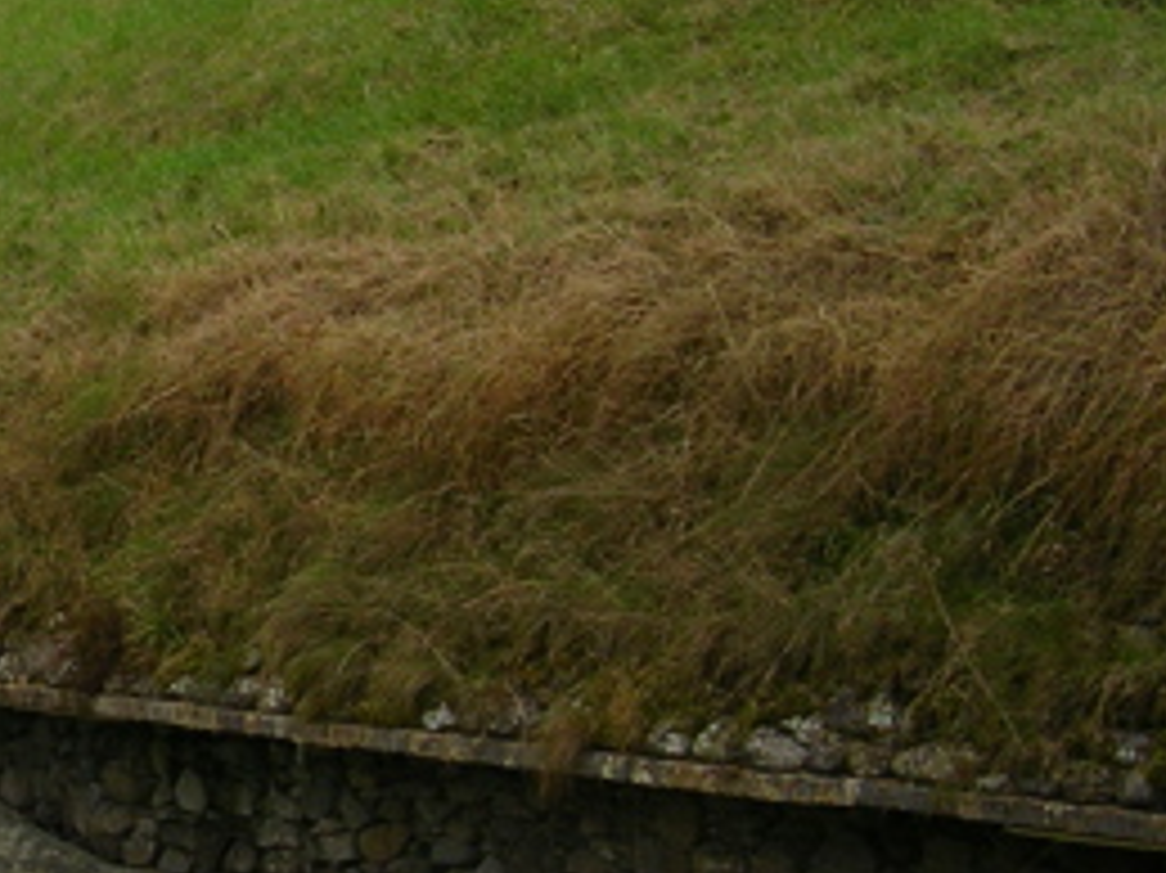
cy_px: 526
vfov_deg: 15.7
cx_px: -243
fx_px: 3165
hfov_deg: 19.6
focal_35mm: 94
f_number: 2.8
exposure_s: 1/485
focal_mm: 5.8
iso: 50
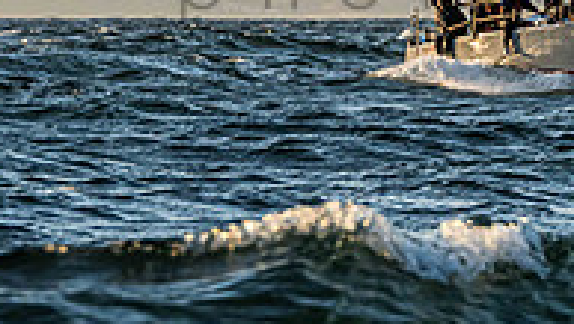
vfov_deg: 2.2
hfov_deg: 3.8
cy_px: -261
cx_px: 777
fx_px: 8547
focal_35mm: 561
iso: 640
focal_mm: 155
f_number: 8
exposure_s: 1/1250
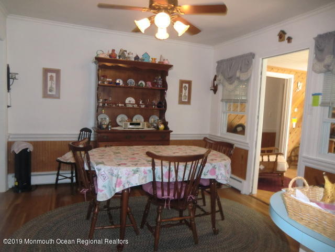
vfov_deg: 56.8
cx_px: 168
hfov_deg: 71.6
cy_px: 126
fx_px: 232
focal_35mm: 24
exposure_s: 1/60
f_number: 3.2
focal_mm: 4.3
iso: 400
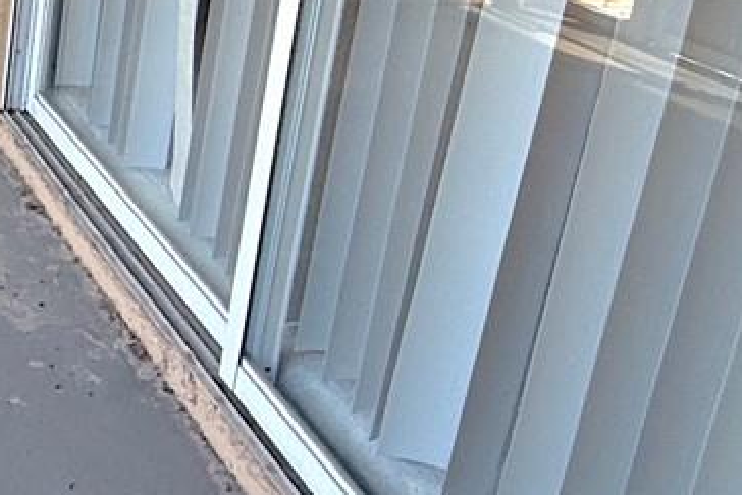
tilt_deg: -15.5
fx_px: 1320
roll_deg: +0.2
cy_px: 6
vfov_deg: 20.6
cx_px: -414
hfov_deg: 23.8
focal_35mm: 64
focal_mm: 2.22
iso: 50
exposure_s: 1/294
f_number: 2.2
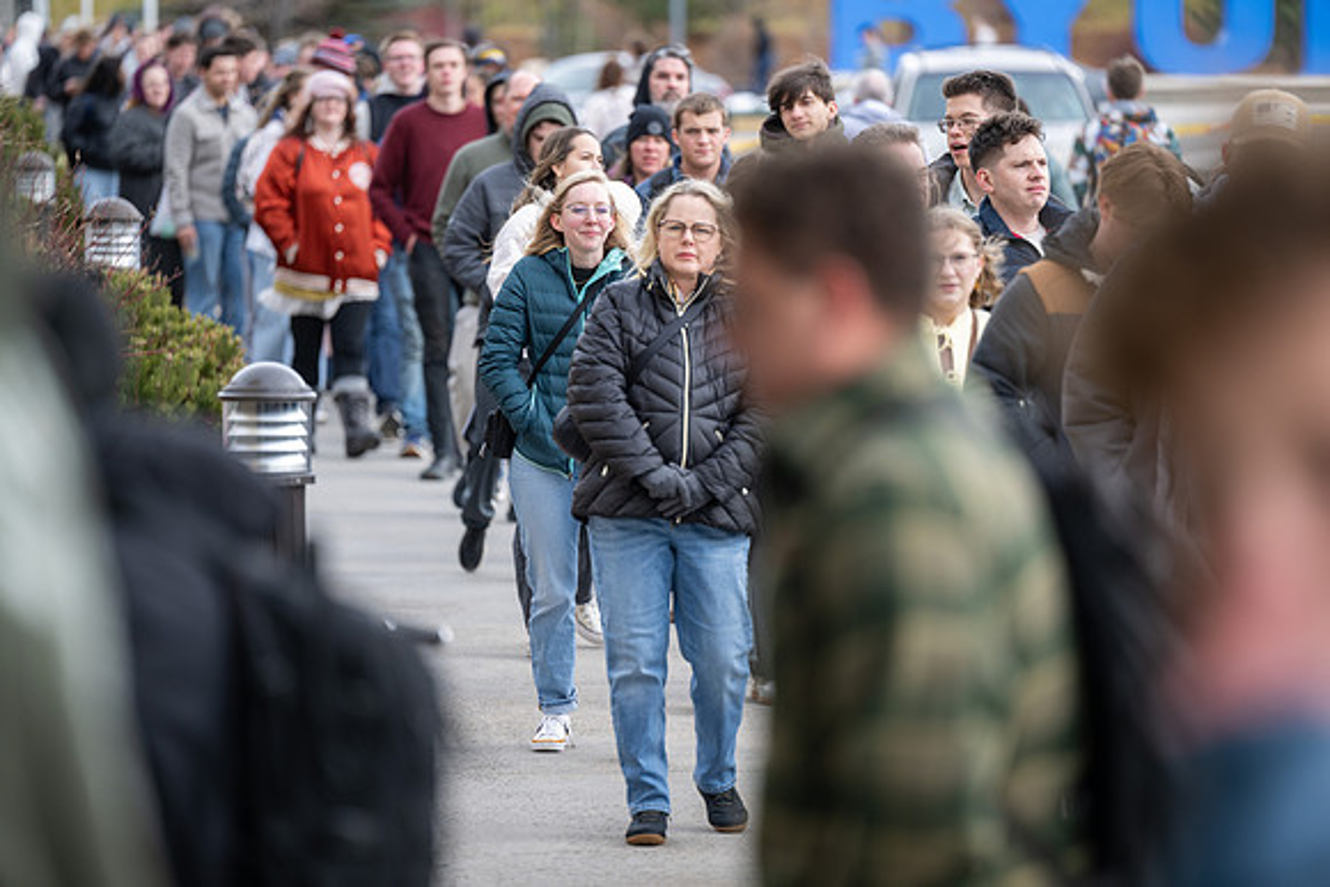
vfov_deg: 6.9
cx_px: 665
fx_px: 7390
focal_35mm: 200
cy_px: 444
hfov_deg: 10.3
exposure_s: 1/640
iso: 200
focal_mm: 200
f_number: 2.8
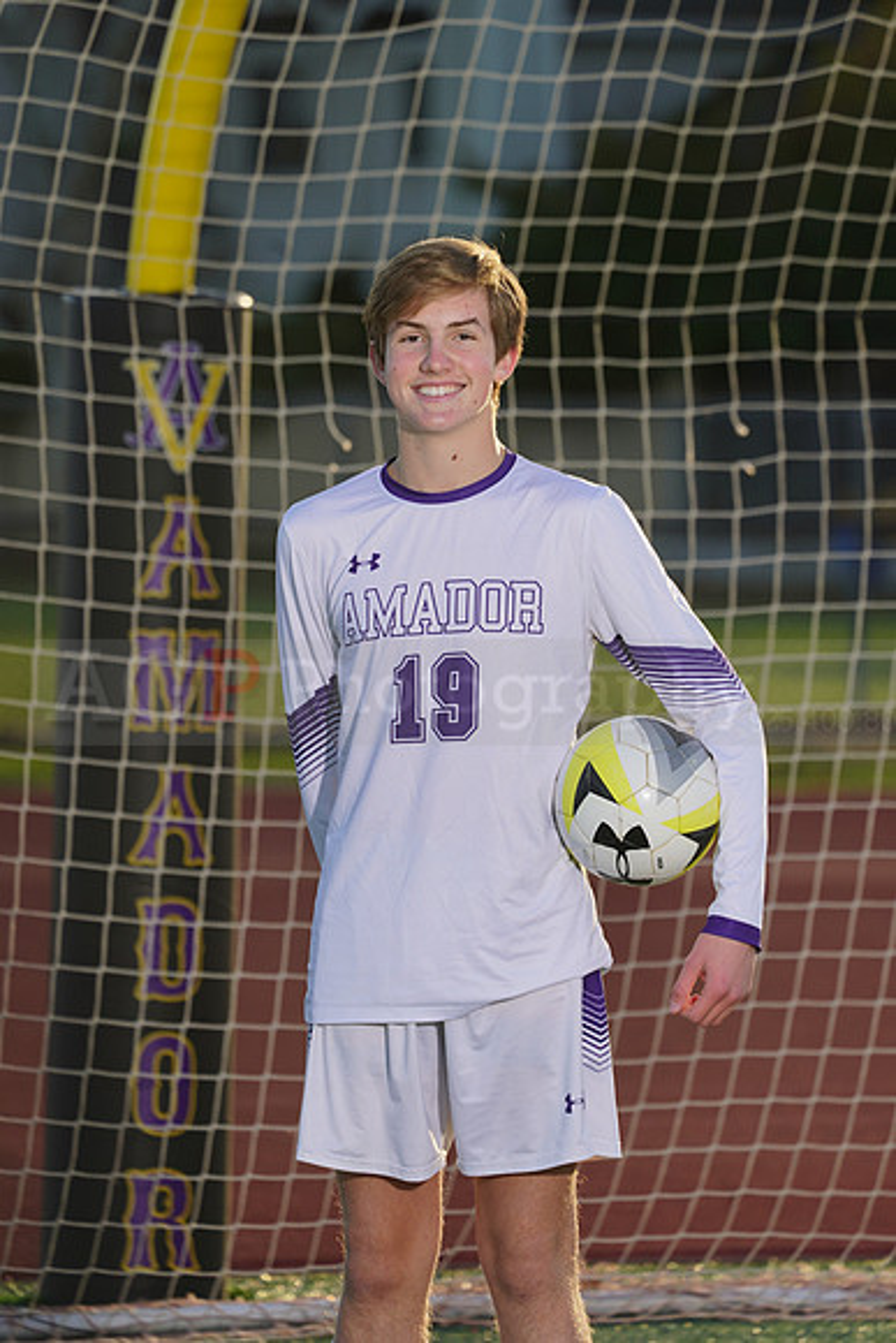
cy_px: 672
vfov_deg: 6.1
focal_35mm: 339
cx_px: 448
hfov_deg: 4.1
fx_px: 12647
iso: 100
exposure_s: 1/200
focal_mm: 339
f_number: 8
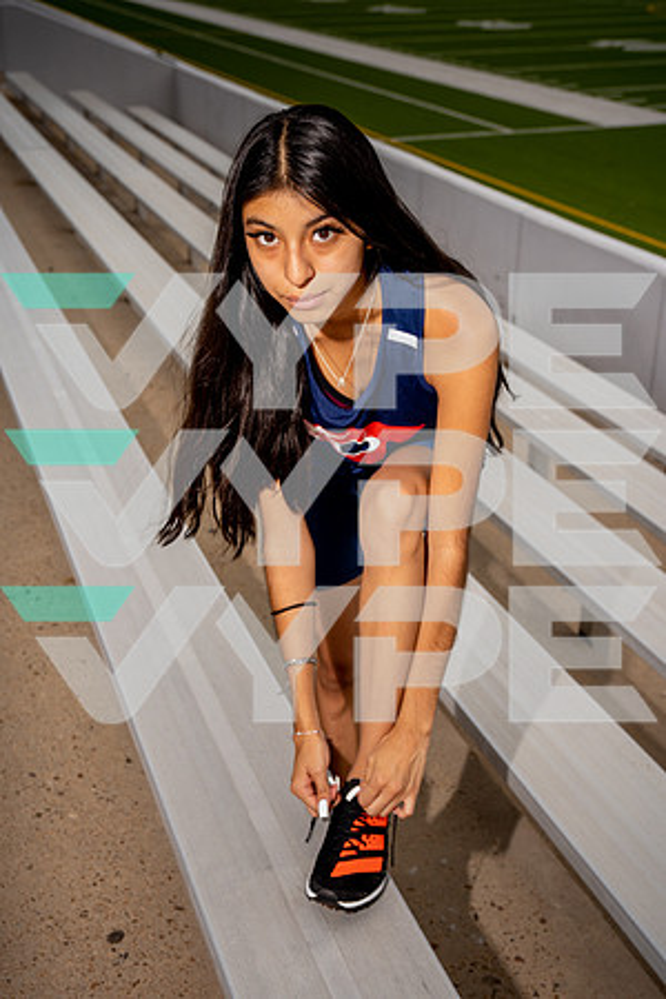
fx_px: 1304
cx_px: 333
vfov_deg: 41.9
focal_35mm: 47
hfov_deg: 28.6
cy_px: 500
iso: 80
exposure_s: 1/250
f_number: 6.3
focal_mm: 47
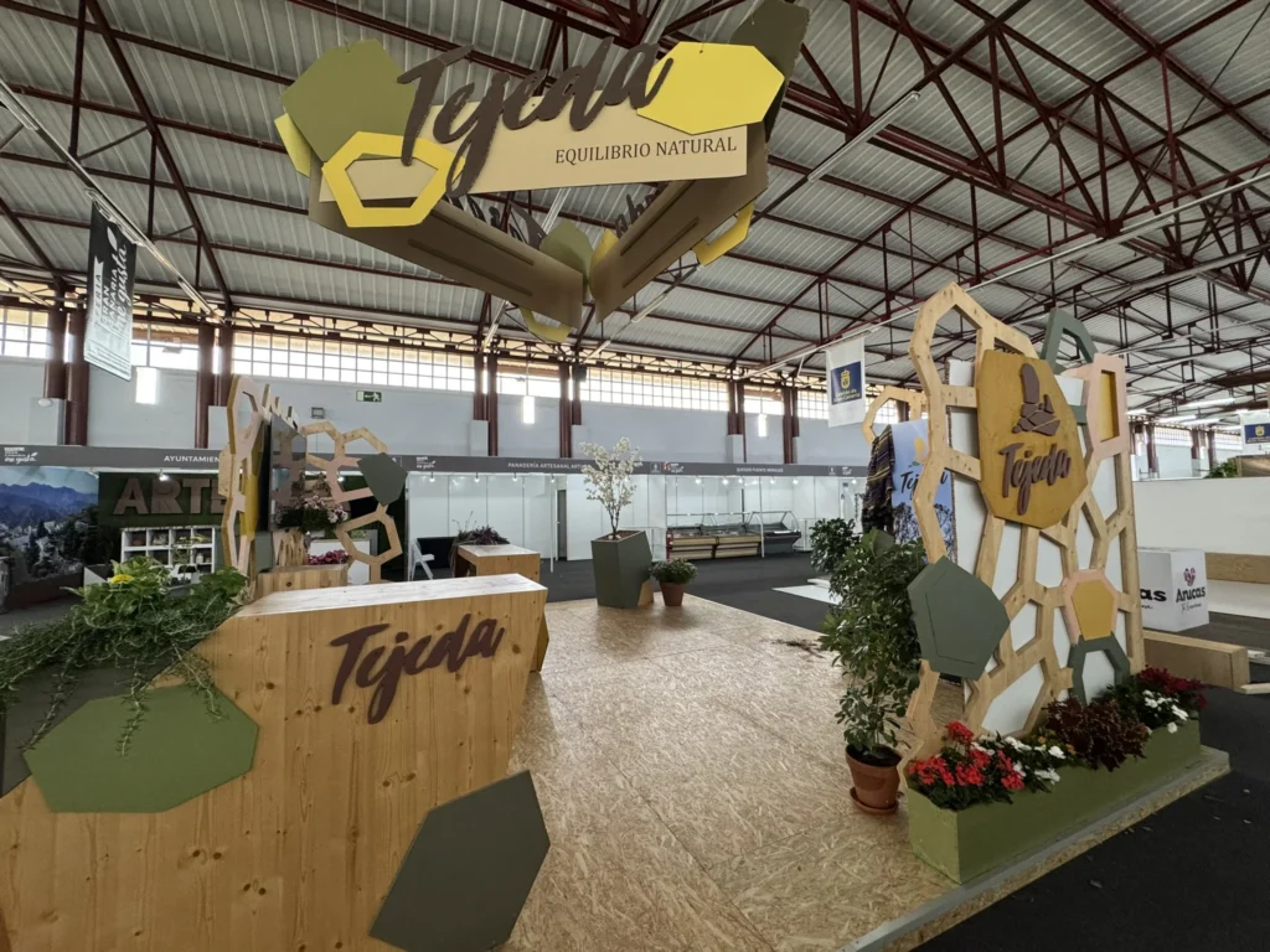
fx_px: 514
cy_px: 476
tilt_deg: +3.0
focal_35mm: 14
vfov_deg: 85.7
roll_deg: +1.4
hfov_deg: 102.1
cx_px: 635
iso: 320
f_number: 2.2
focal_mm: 2.22
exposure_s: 1/100
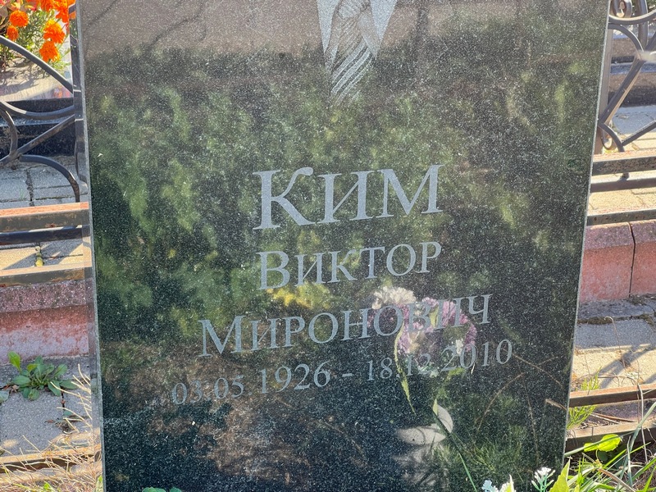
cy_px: 246
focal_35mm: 77
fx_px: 1459
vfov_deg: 19.1
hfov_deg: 25.3
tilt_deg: -26.8
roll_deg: -1.1
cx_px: 328
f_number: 2.8
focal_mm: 9
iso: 40
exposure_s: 1/99
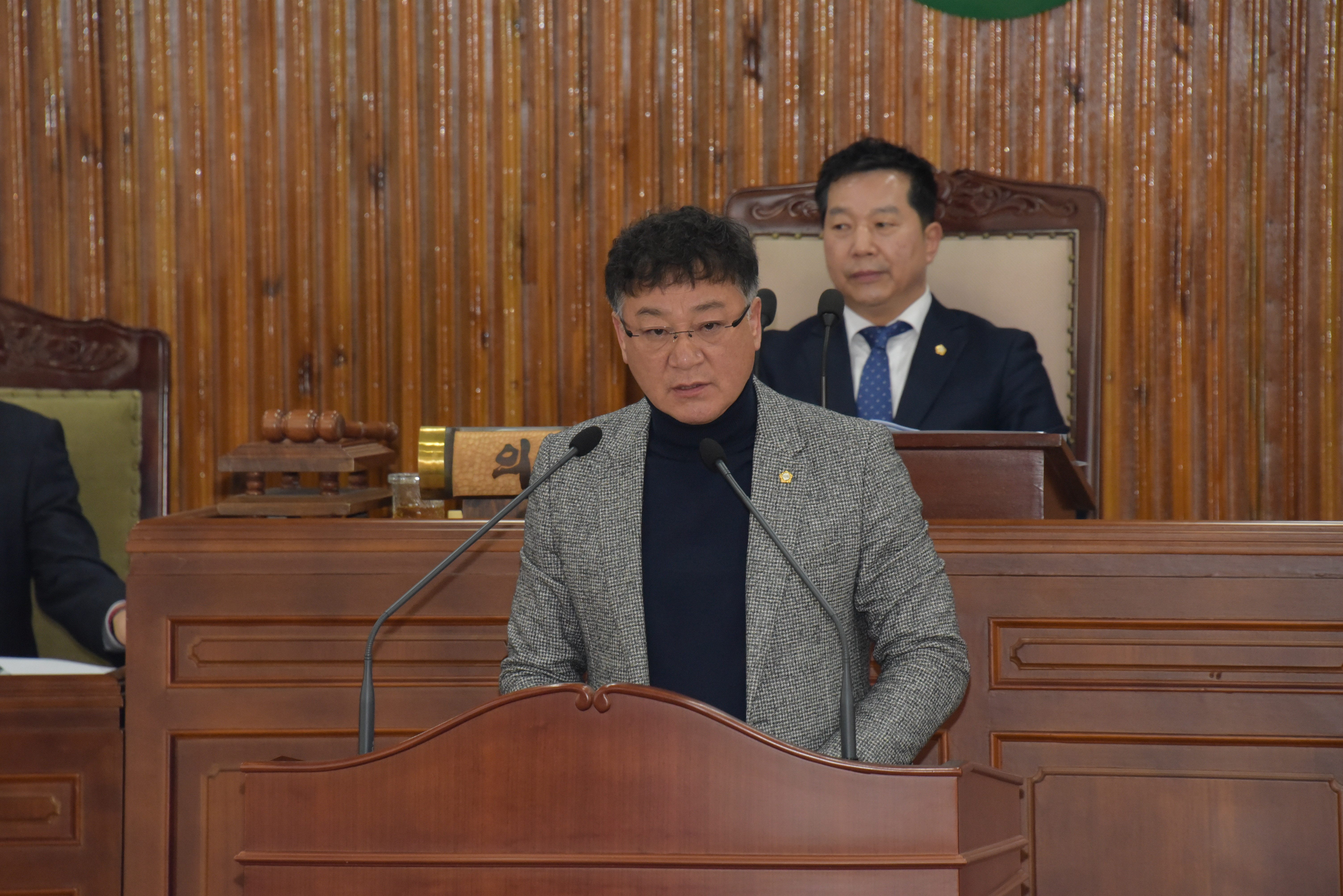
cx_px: 672
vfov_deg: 4.6
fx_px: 11195
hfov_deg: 6.9
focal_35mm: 300
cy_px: 448
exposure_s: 1/200
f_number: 8
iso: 4500
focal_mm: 300
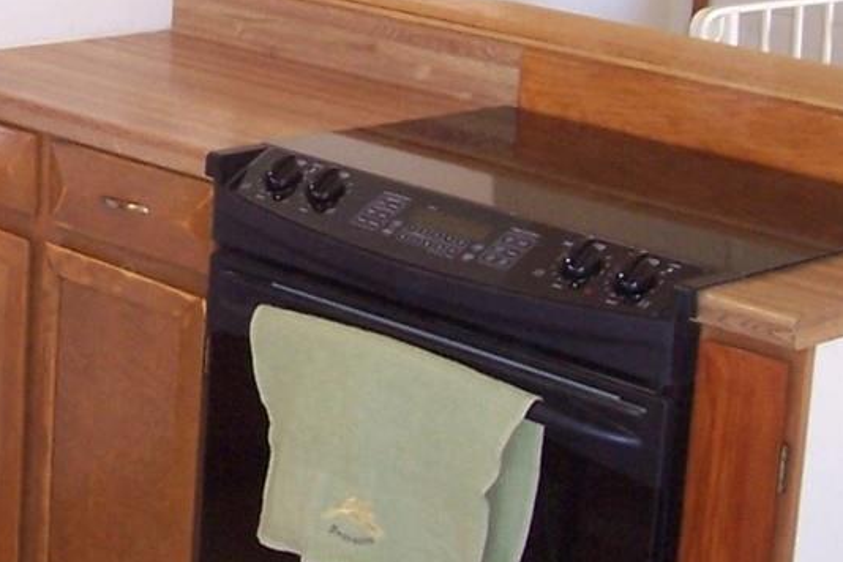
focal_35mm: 106
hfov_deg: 18.8
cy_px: -19
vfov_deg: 12.7
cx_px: 17
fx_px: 2482
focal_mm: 5.6
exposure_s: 1/60
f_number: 2.7
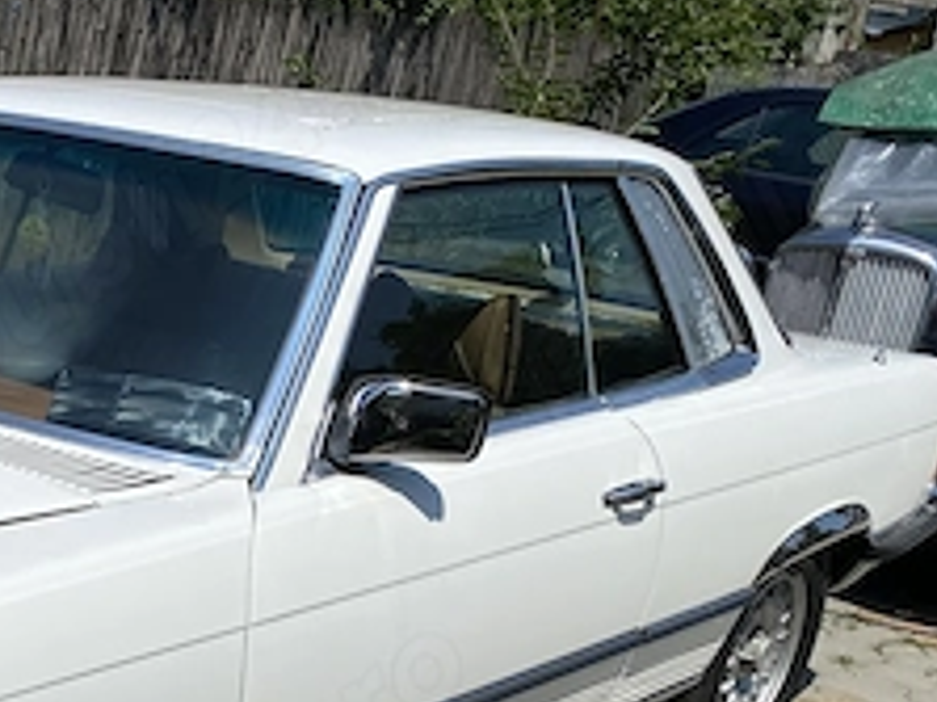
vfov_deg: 19.6
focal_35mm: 70
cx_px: -105
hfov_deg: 25.6
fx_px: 1894
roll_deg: -5.7
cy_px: 879
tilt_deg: -24.2
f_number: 1.8
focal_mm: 4.25
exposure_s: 1/7194
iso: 32
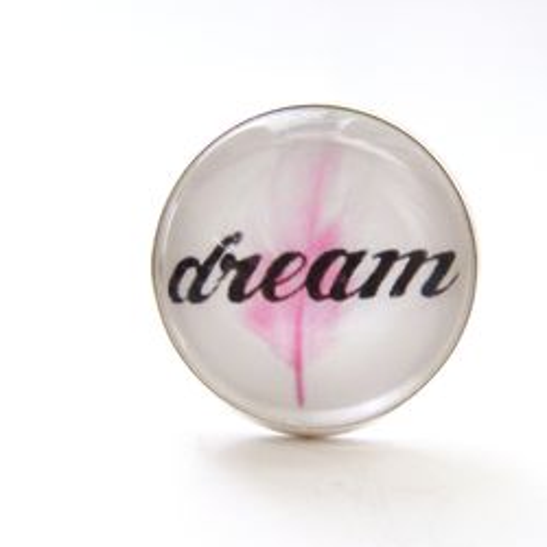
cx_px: 306
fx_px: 912
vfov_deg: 33.3
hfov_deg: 33.4
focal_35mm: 51
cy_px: 319
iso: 391
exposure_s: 1/30
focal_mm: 5.4
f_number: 3.5
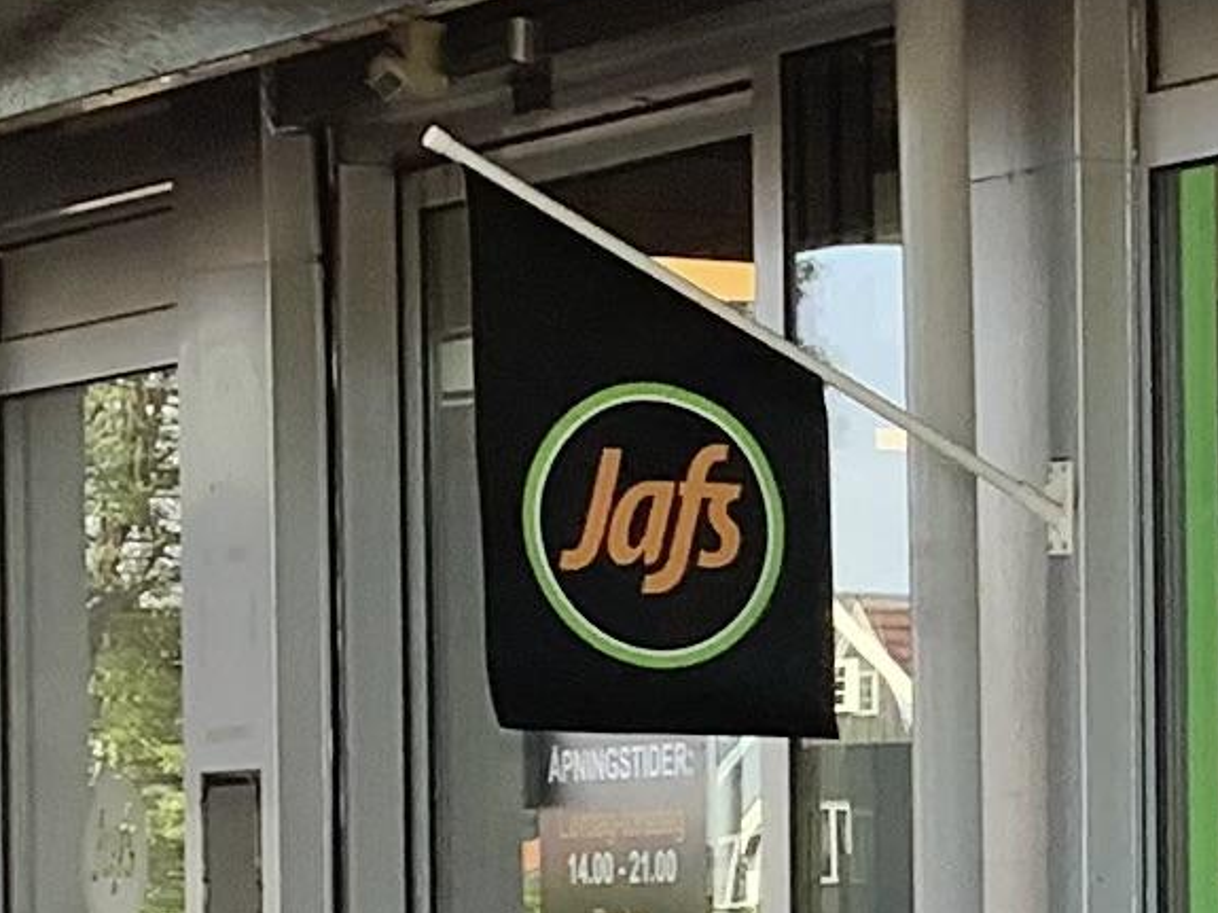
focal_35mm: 176
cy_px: 1006
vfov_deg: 8.4
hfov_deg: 10.8
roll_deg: +0.8
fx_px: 6191
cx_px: 1822
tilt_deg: -2.0
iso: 25
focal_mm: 3.3
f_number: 2.4
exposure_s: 1/120
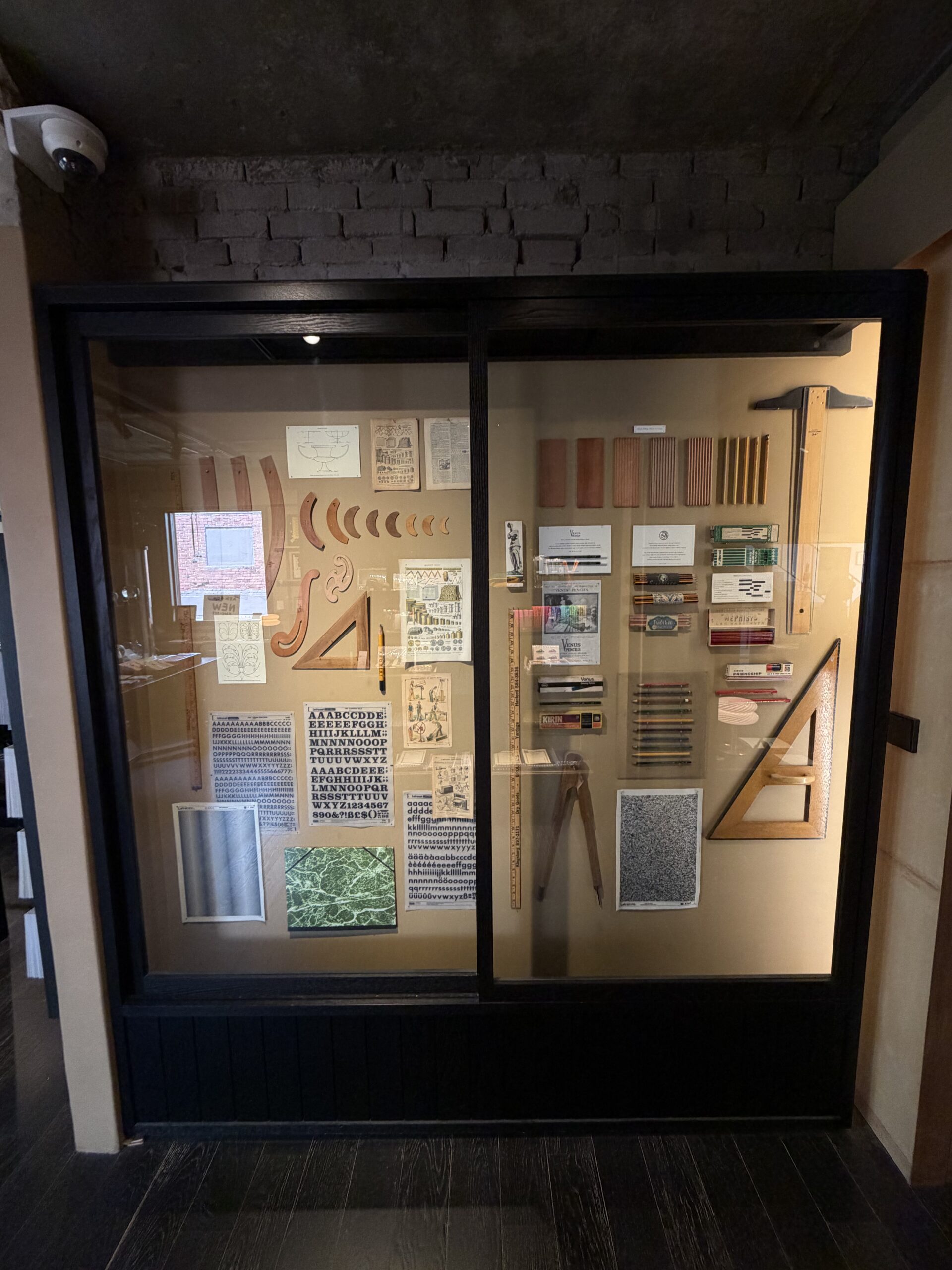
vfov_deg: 102.1
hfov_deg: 85.7
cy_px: 635
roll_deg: +0.6
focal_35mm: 14
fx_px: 513
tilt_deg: -6.8
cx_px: 476
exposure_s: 1/120
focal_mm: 2.22
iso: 200
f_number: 2.2
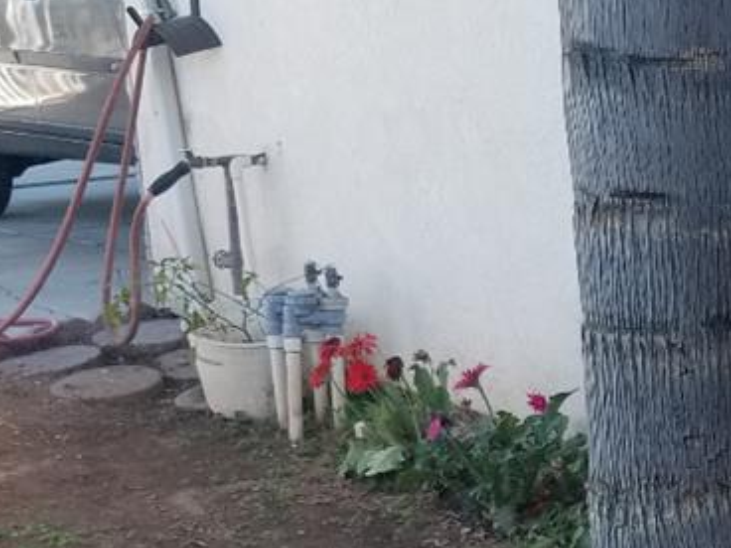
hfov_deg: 17.5
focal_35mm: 106
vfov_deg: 13.8
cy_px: 496
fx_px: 2238
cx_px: 936
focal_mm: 4.3
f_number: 1.7
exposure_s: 1/304
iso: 50
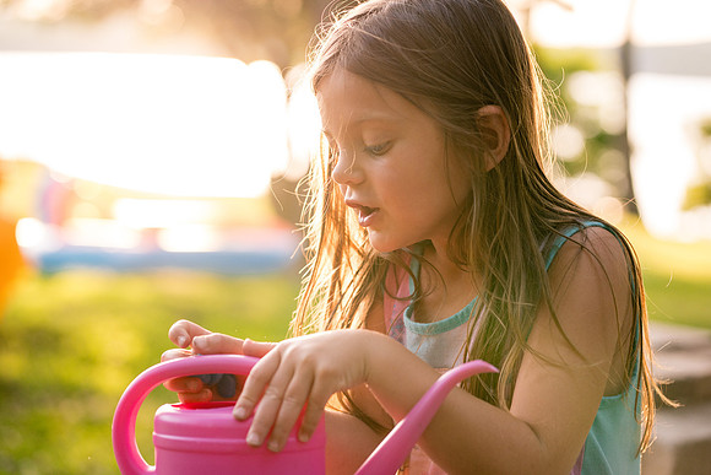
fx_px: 1679
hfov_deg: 23.9
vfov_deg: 16.1
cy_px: 238
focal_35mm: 85
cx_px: 356
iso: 1000
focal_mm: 85
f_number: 3.5
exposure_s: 1/640
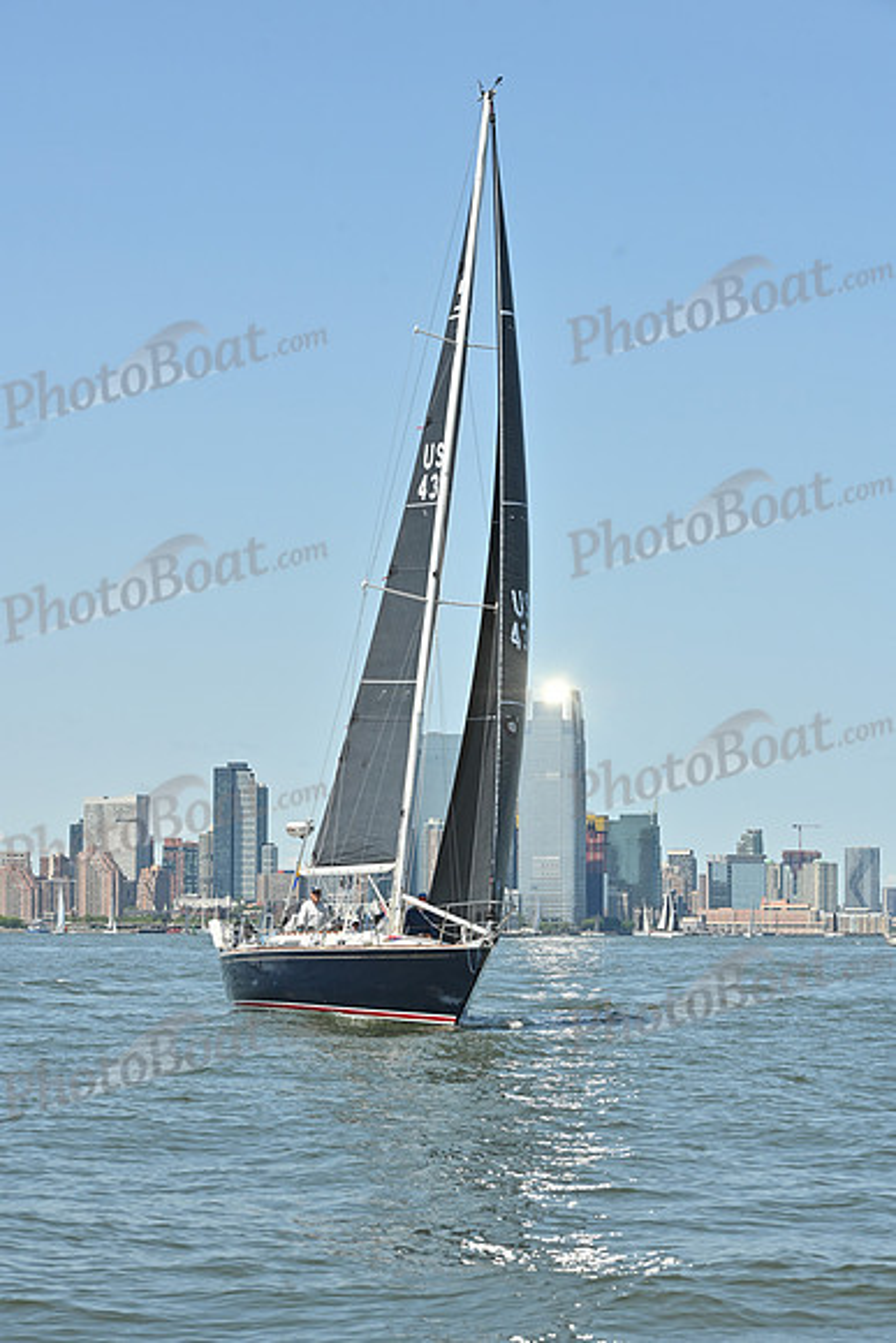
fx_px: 3544
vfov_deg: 21.5
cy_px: 672
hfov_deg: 14.4
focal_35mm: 95
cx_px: 448
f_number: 9
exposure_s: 1/1000
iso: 320
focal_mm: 95
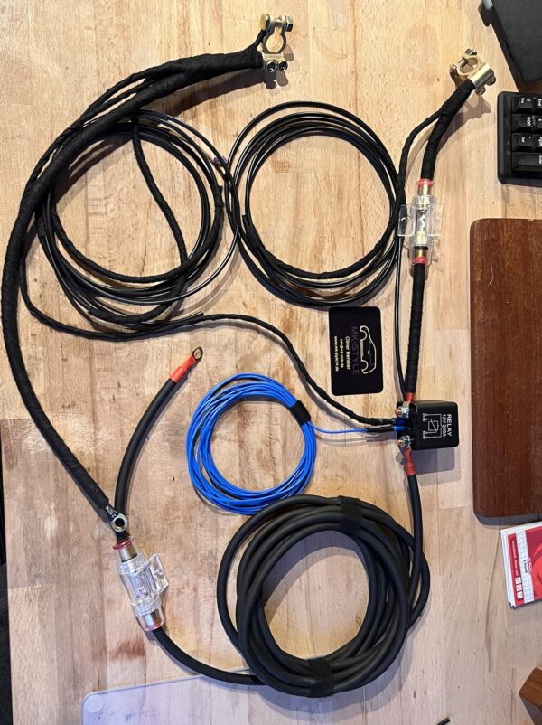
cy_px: 362
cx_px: 271
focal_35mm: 26
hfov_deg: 53.0
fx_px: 544
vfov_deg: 67.4
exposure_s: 1/50
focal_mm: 5.7
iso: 400
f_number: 1.5
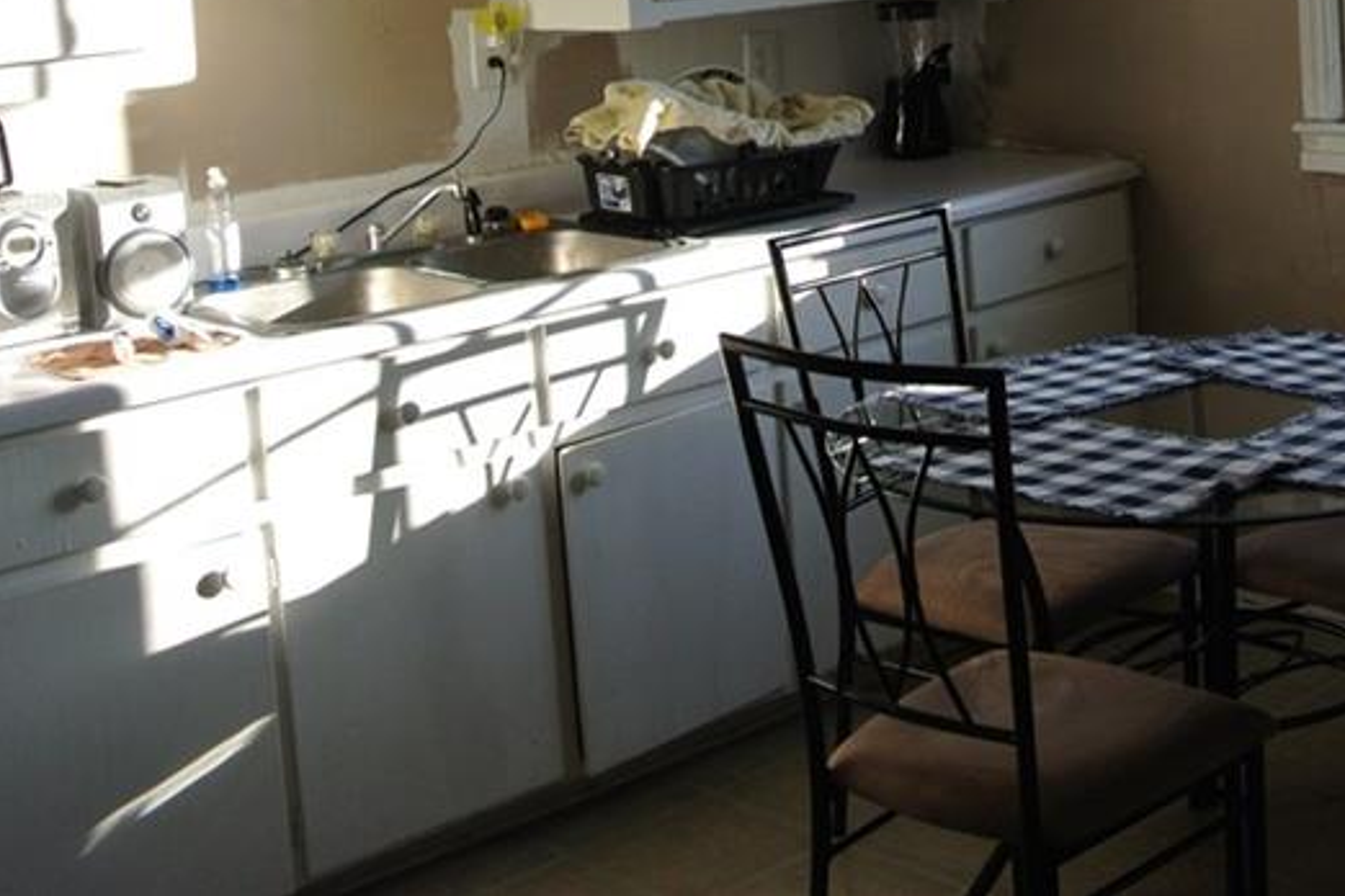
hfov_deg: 36.8
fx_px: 1980
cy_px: 18
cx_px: 982
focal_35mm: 53
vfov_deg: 24.5
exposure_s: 1/160
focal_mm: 10
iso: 100
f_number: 3.5
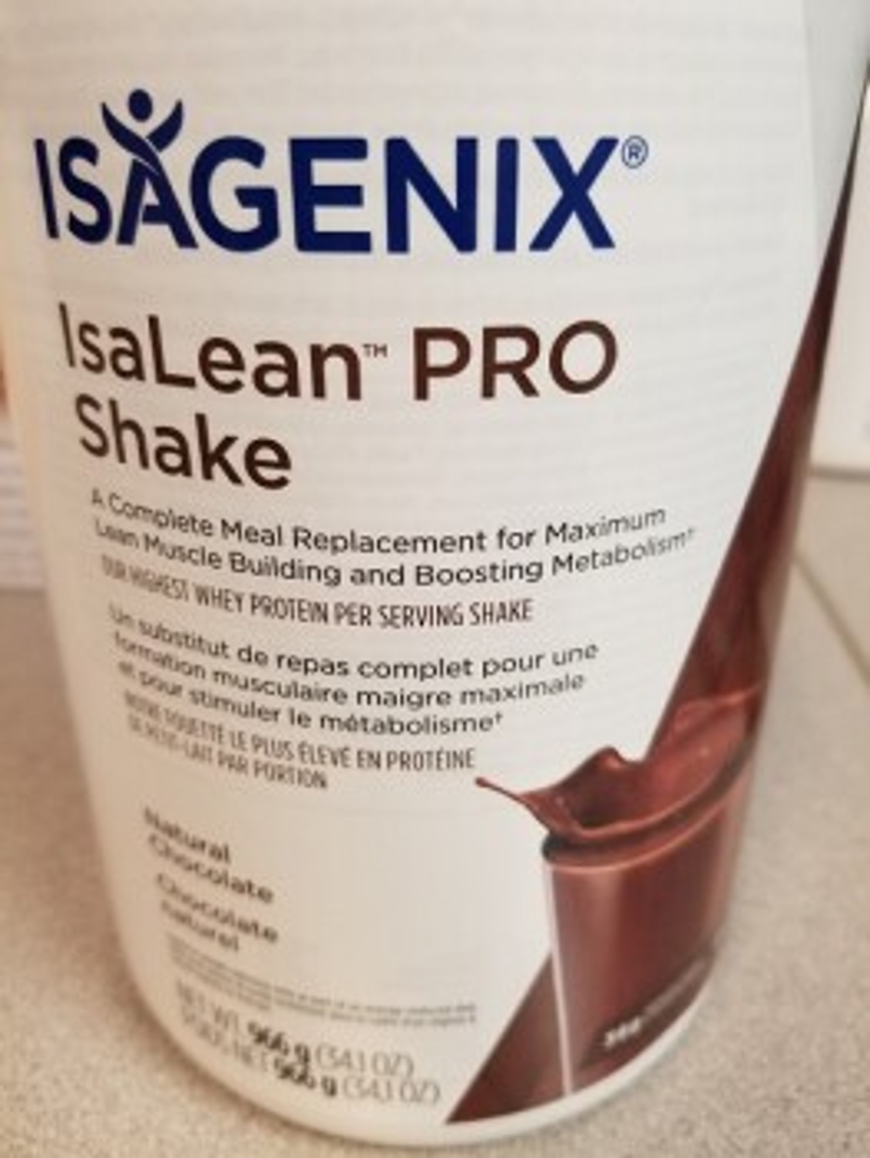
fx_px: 870
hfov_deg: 53.1
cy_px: 579
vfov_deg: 67.3
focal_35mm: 26
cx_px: 435
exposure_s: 1/40
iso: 160
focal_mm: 4.25
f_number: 1.7
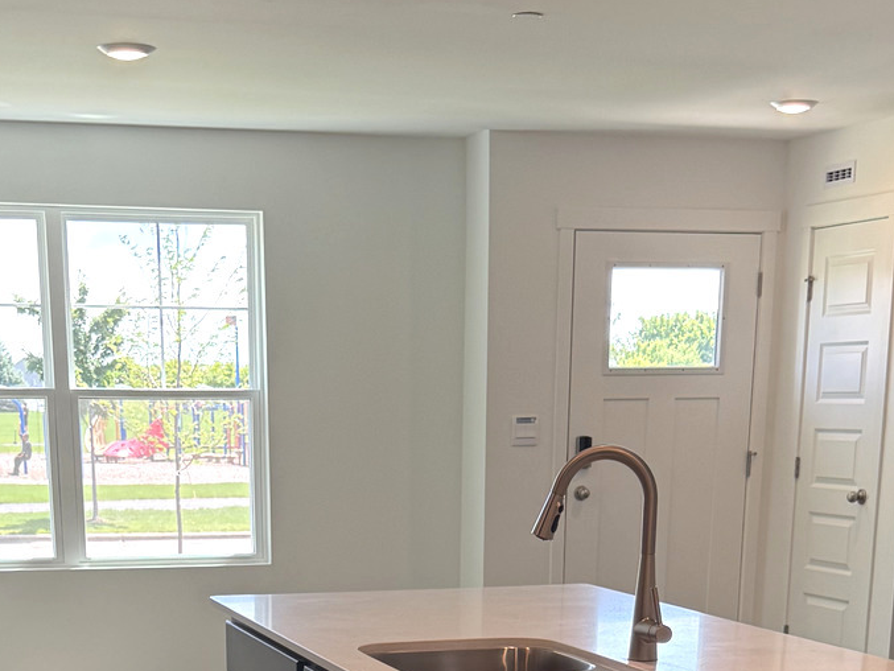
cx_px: 381
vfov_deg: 27.2
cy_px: 642
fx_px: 1317
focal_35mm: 51
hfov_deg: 37.4
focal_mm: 6.76
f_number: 1.78
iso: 100
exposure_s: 1/228
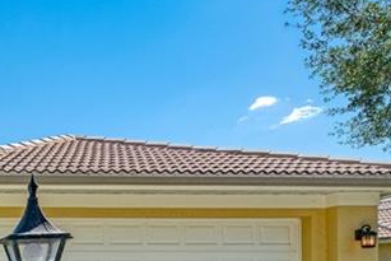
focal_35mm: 50
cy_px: 295
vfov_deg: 24.9
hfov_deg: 30.8
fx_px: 543
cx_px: -120
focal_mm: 15
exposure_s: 1/200
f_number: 7.1
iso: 320
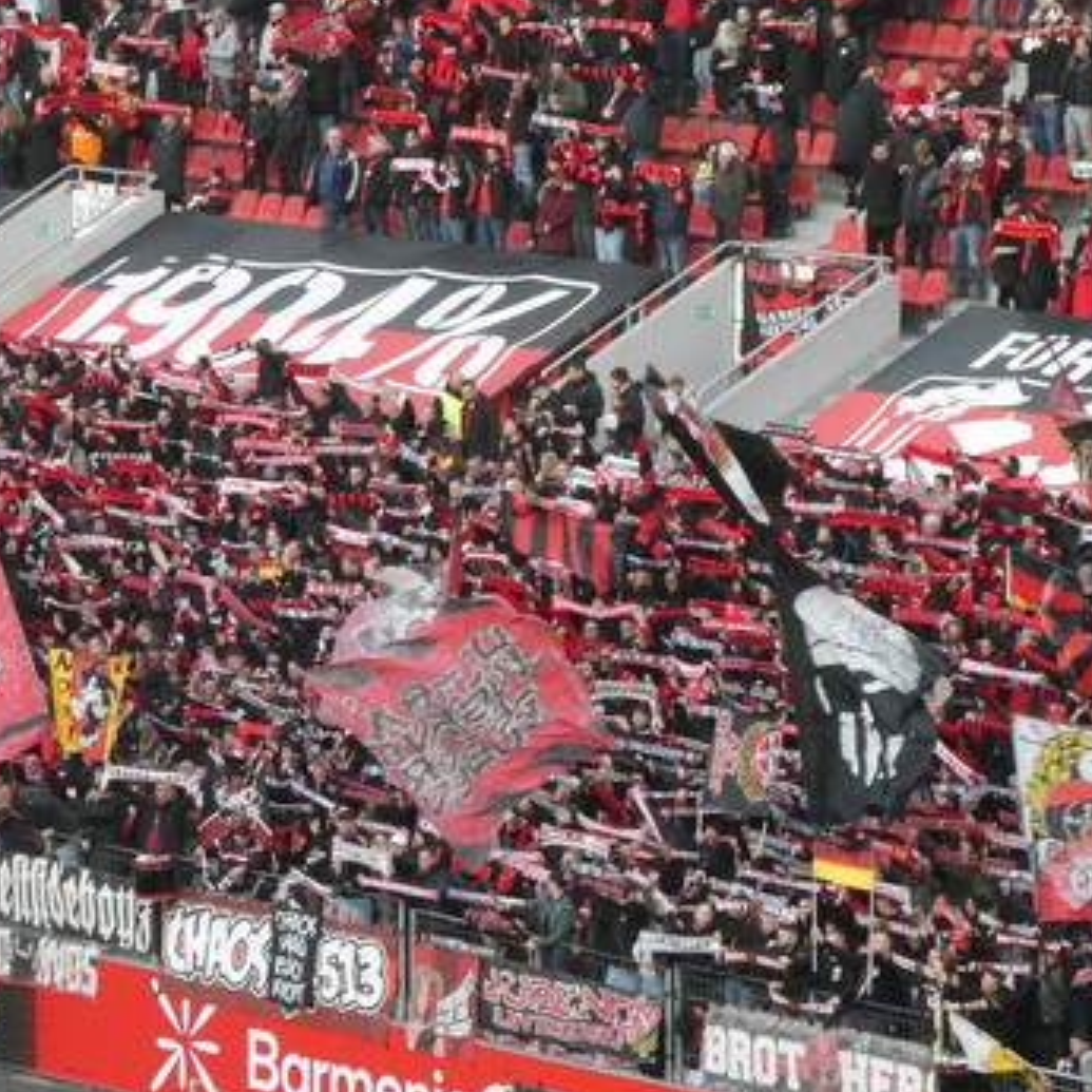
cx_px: 209
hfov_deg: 6.7
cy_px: 696
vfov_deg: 6.7
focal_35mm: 262
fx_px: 9351
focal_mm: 28.7
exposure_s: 1/125
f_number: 5.5
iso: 1000
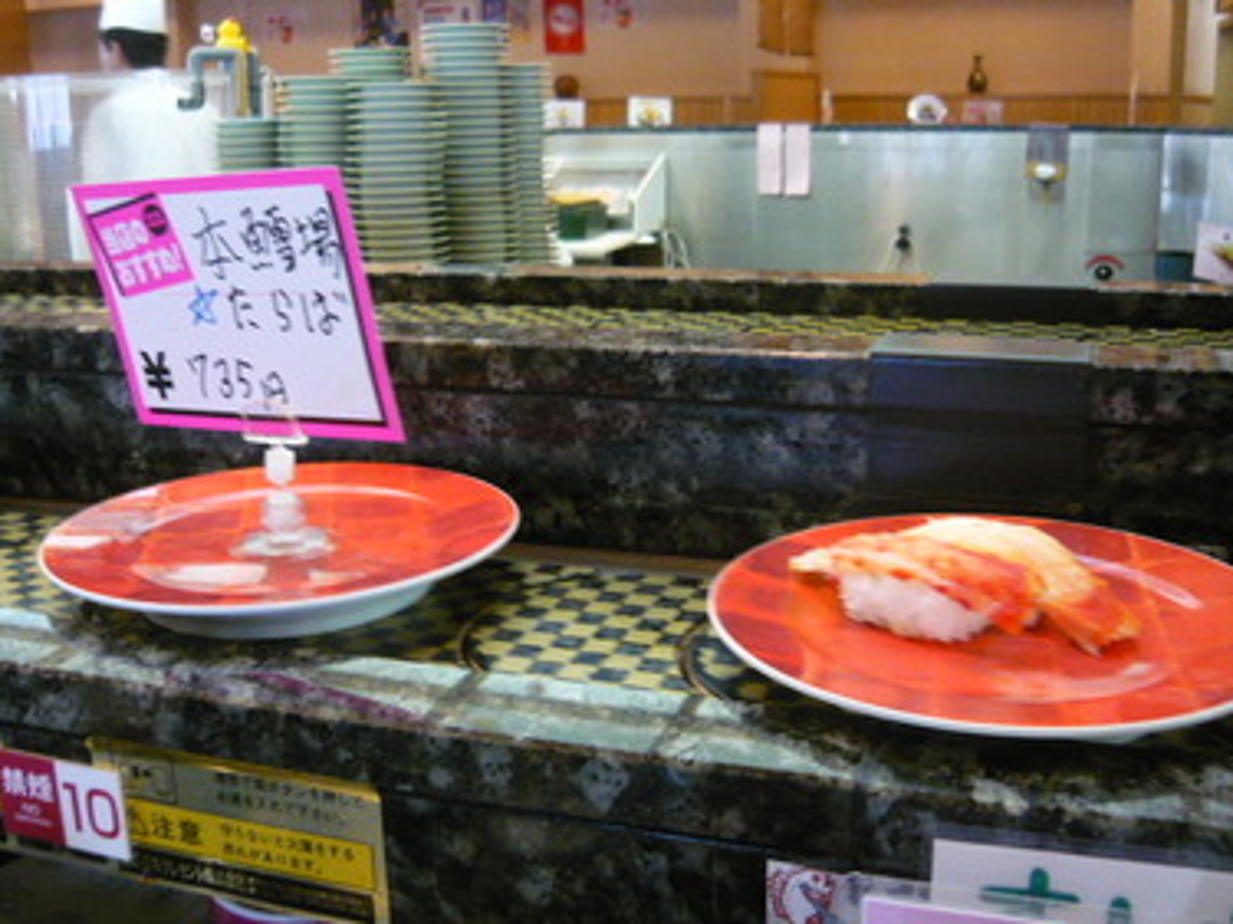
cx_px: 605
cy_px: 469
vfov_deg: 38.6
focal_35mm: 37
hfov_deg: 50.2
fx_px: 1317
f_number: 2.8
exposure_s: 1/25
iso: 400
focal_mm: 5.5
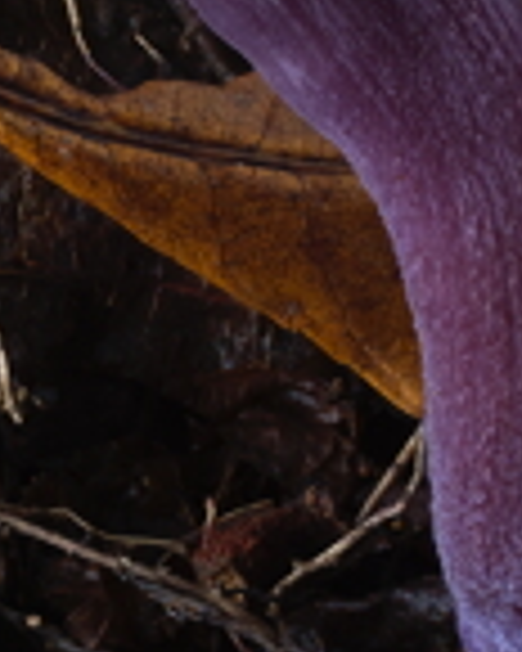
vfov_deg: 3.7
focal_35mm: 519
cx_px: 252
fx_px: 10023
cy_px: -7
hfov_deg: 3.0
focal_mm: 60
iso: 200
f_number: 5.6
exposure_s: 1/20
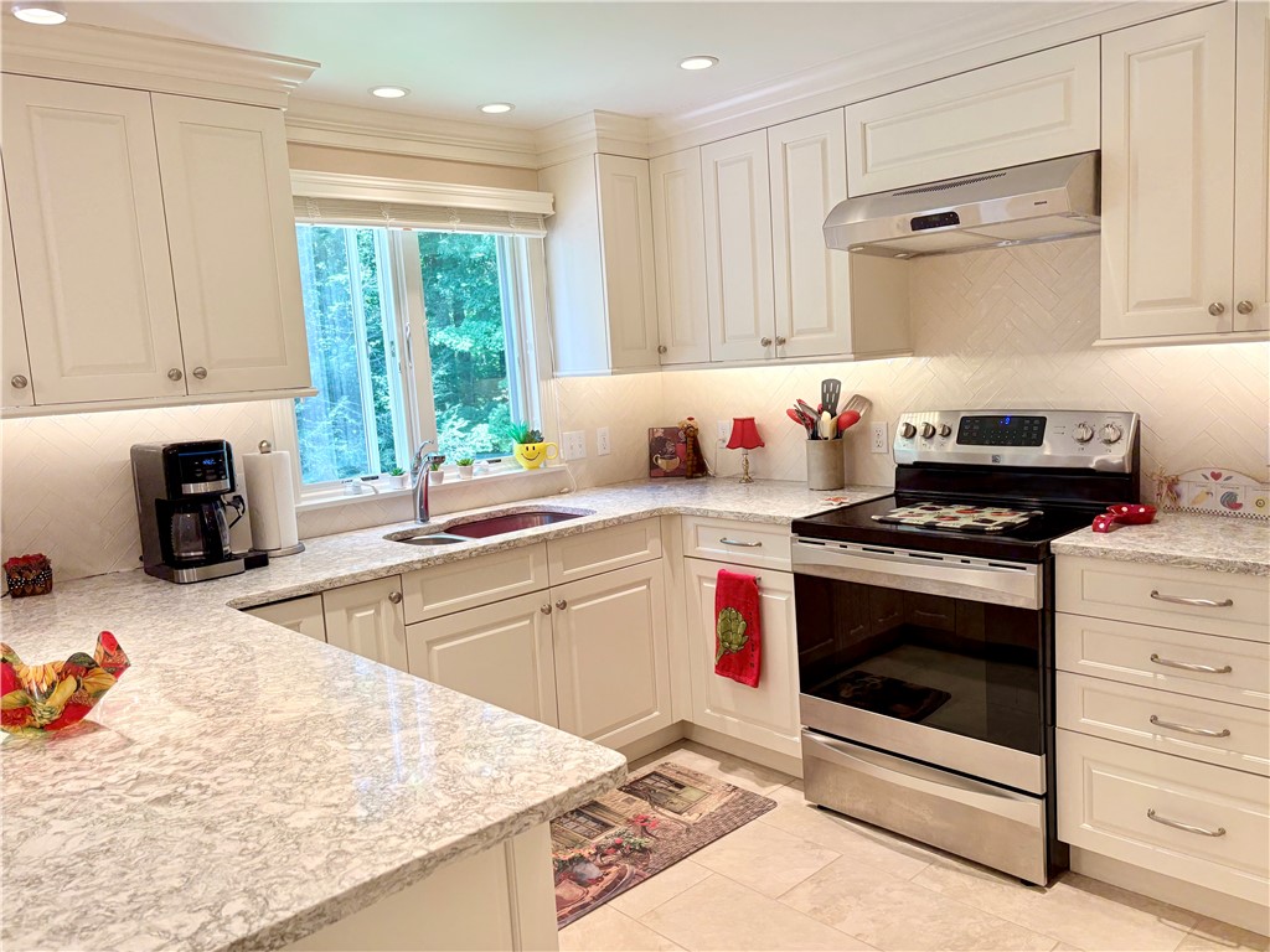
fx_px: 954
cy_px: 476
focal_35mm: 26
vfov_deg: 53.1
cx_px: 635
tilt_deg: -6.8
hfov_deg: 67.3
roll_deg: +3.8
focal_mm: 5.96
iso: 80
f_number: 1.6
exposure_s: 1/120
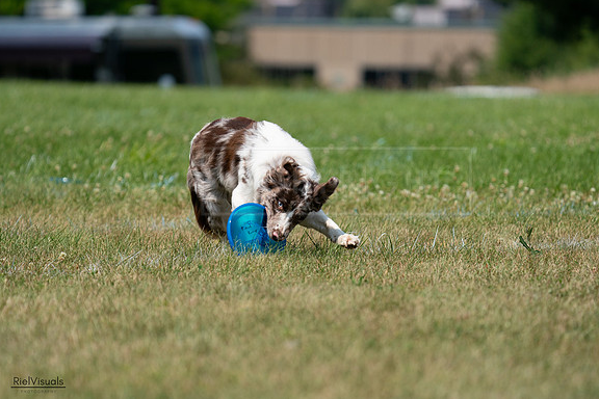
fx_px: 4941
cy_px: 199
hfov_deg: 6.9
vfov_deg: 4.6
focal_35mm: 297
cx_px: 301
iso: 640
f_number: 5.6
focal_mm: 295
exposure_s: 1/4000
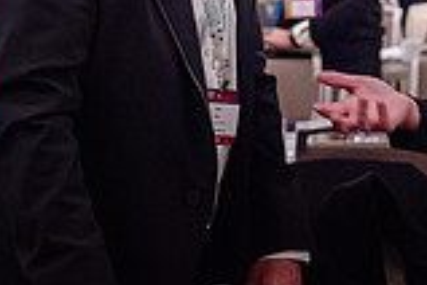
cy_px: 75
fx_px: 1732
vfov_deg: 9.4
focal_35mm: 146
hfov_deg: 14.1
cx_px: 232
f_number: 2.8
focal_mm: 35
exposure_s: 1/100
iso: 1600
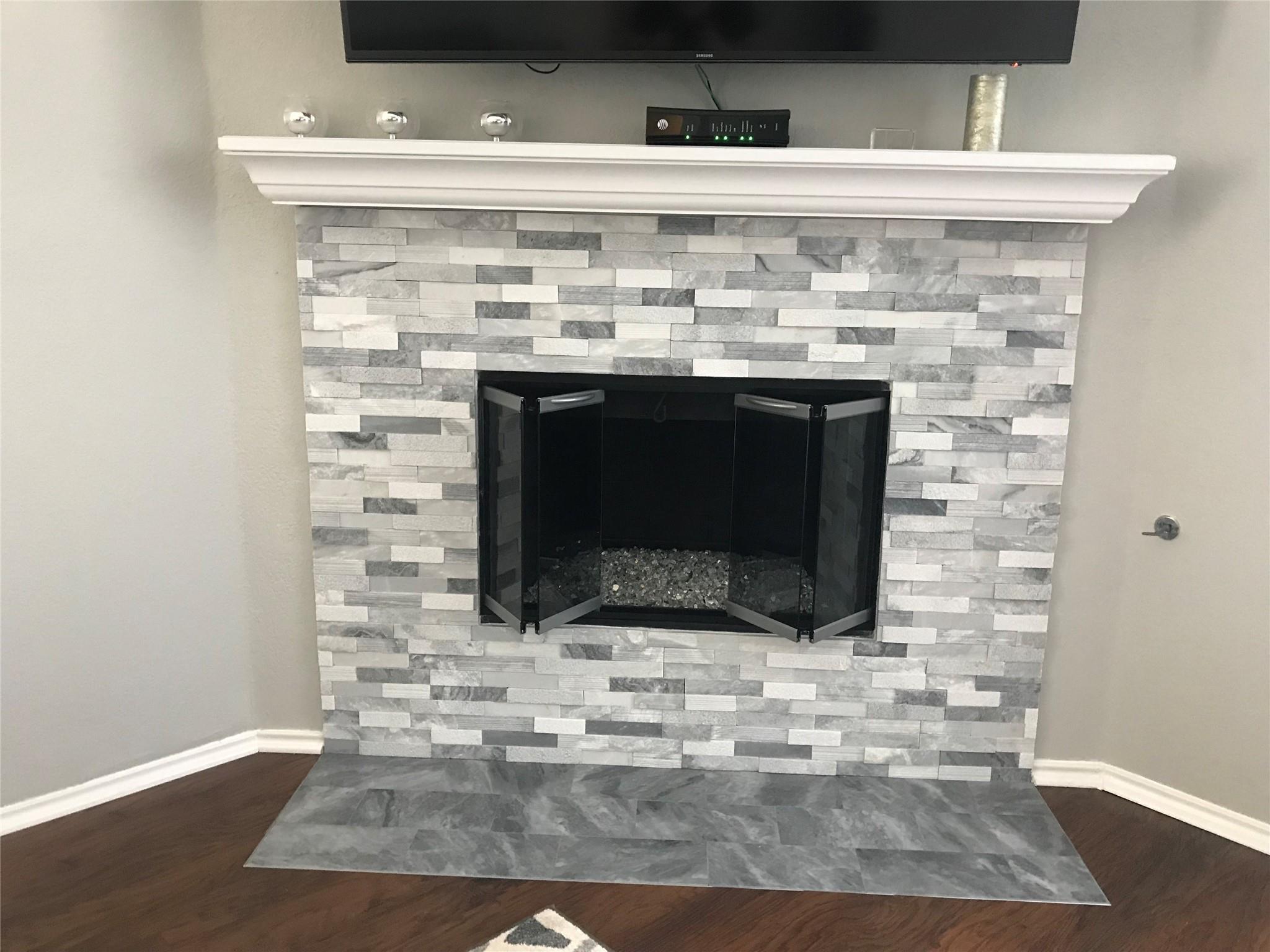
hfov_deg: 63.4
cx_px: 635
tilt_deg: -12.9
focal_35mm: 28
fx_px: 1027
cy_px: 476
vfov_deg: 49.7
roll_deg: -0.9
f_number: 1.8
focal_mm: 3.99
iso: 50
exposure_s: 1/15
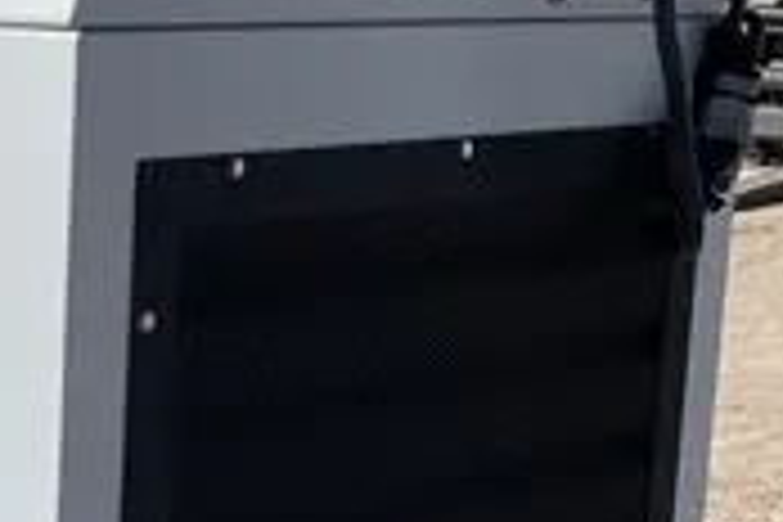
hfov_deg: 17.1
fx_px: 2479
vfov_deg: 11.9
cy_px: 506
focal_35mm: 114
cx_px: -176
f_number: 1.6
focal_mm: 4.2
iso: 32
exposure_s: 1/5051
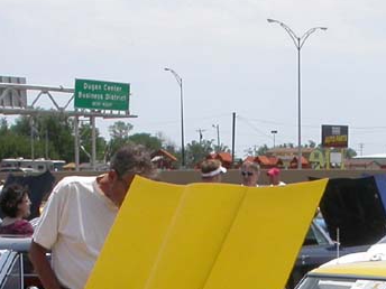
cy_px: 386
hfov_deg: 17.3
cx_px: 284
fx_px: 1260
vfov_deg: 12.6
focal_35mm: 113
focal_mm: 7.85
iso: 100
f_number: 7.5
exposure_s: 1/392
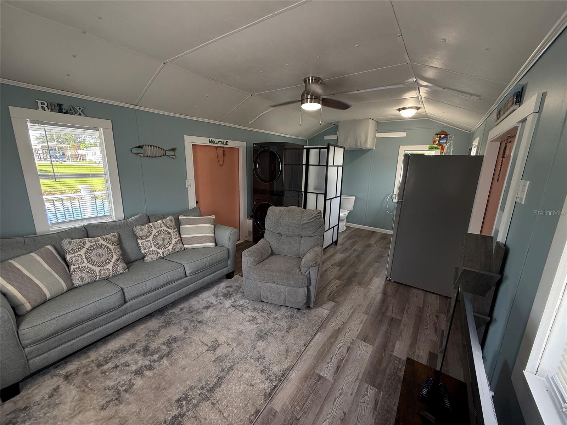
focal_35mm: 14
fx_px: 229
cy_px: 212
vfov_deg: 85.7
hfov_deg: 102.1
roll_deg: -1.4
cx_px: 284
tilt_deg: -11.9
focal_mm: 2.22
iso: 125
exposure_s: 1/120
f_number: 2.2
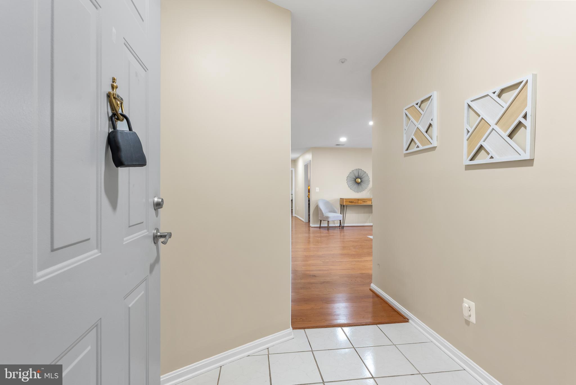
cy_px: 192
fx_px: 256
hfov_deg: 96.7
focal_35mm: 16
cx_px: 288
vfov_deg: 73.8
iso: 200
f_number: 8
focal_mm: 16
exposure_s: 1
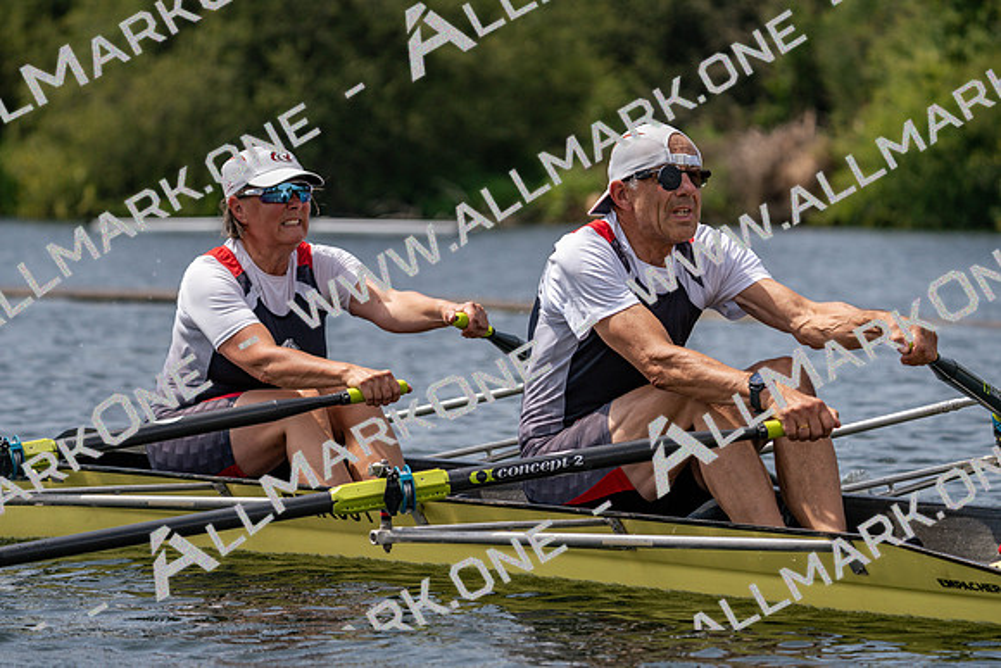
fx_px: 5562
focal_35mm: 200
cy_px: 334
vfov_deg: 6.9
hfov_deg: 10.3
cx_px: 500
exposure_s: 1/1600
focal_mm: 200
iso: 200
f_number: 5.6
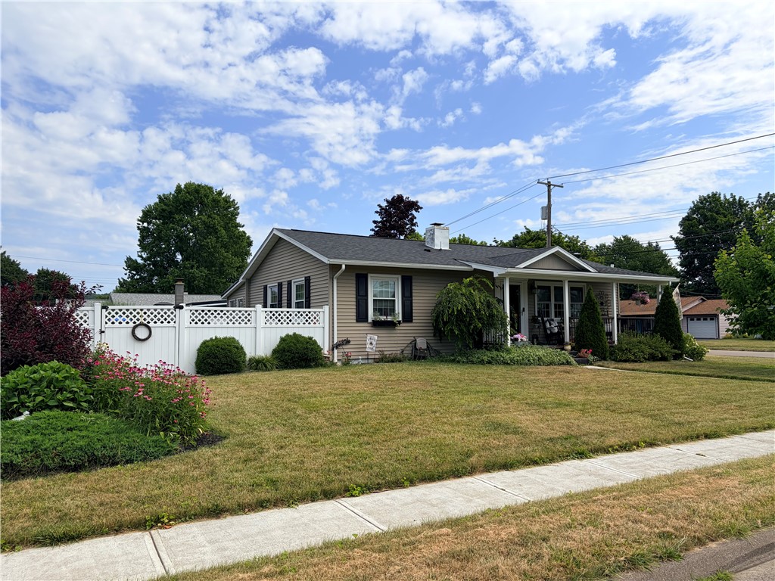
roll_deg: +0.2
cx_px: 388
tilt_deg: +6.1
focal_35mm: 26
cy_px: 290
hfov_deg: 67.3
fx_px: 582
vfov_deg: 53.1
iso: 50
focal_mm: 5.96
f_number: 1.6
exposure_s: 1/4608
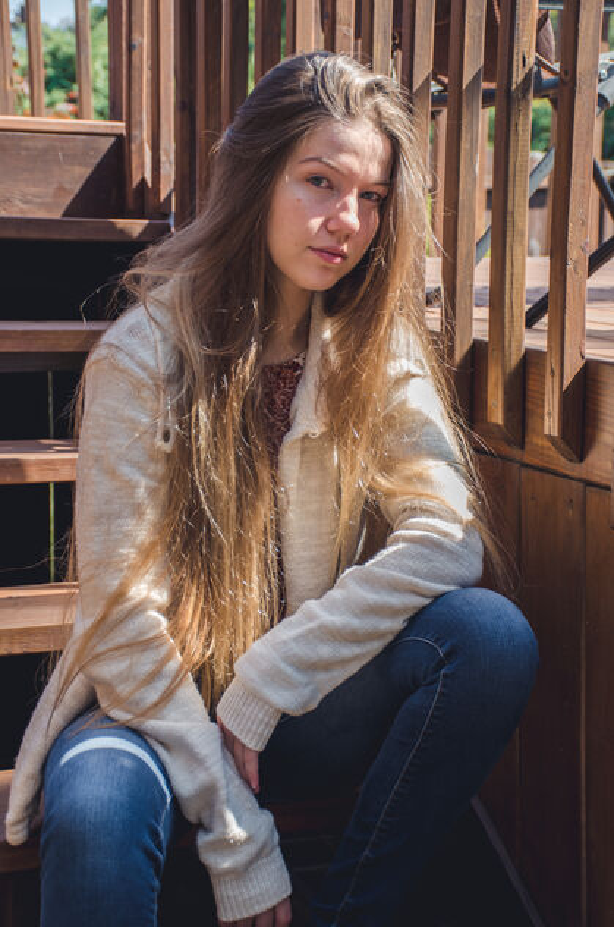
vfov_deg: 29.9
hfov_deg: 20.1
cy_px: 464
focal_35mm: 68
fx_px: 1733
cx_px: 307
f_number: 4.5
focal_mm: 45
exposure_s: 1/125
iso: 100
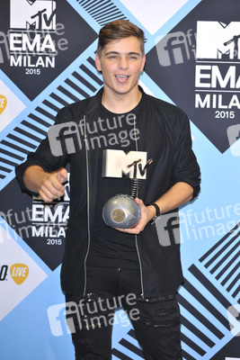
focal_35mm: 125
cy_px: 180
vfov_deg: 16.4
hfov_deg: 11.0
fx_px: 1249
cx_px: 120
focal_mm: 125
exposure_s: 1/250
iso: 800
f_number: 4.5
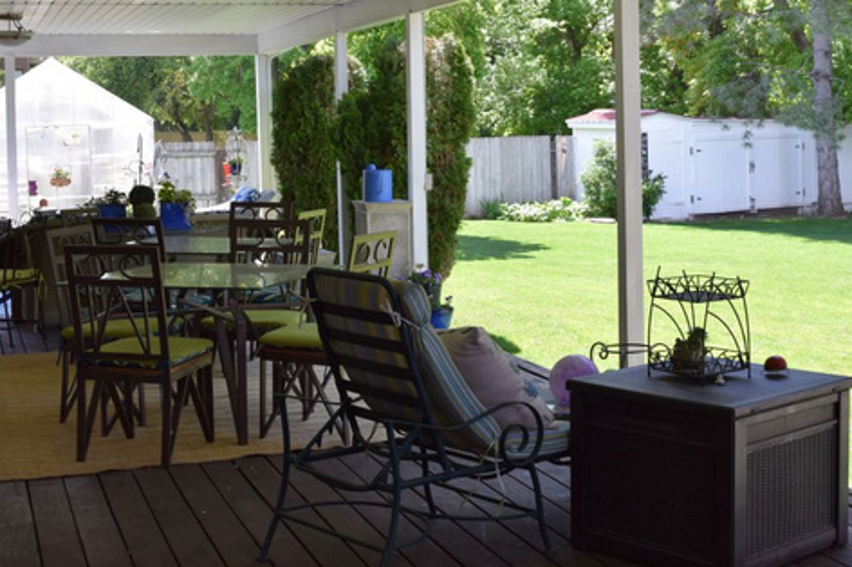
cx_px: 478
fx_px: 1348
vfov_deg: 23.7
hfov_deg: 35.0
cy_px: 200
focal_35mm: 57
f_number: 8
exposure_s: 1/250
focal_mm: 28
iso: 400
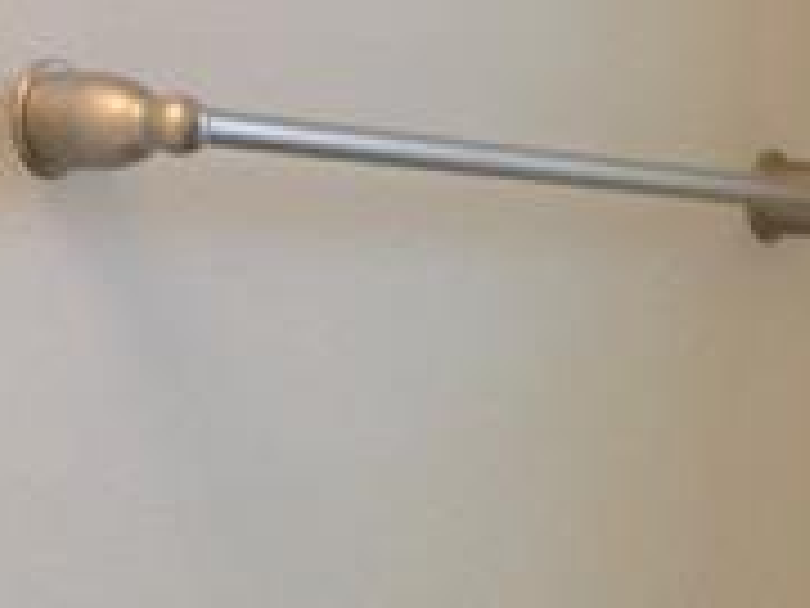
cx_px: 716
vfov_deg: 8.8
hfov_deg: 11.9
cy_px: 932
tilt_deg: -9.4
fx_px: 3861
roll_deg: -4.8
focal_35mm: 165
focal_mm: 4.15
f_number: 2.2
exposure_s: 1/60
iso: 32
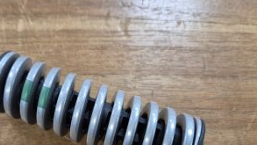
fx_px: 279
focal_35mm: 41
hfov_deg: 48.7
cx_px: 89
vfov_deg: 28.5
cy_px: 113
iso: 250
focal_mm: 5.4
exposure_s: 1/100
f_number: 1.8
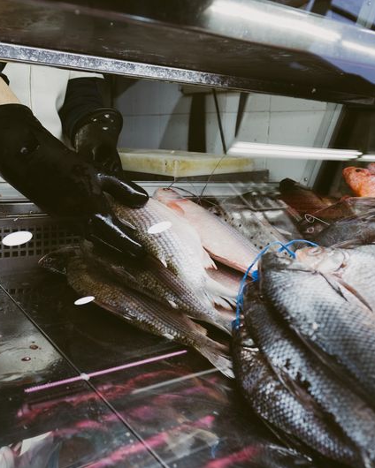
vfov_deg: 52.8
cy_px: 234
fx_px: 472
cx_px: 144
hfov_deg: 43.1
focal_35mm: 34
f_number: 2.8
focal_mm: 16
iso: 640
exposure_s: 1/125
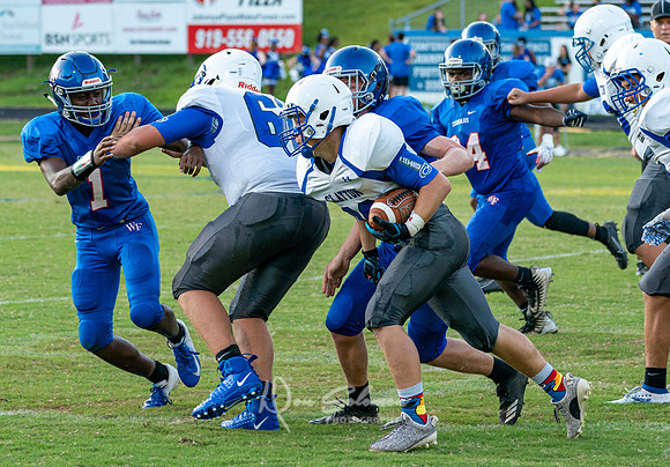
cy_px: 230
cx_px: 337
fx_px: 3862
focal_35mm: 205
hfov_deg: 9.9
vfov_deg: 6.9
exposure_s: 1/1000
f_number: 5.6
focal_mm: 148
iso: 2000
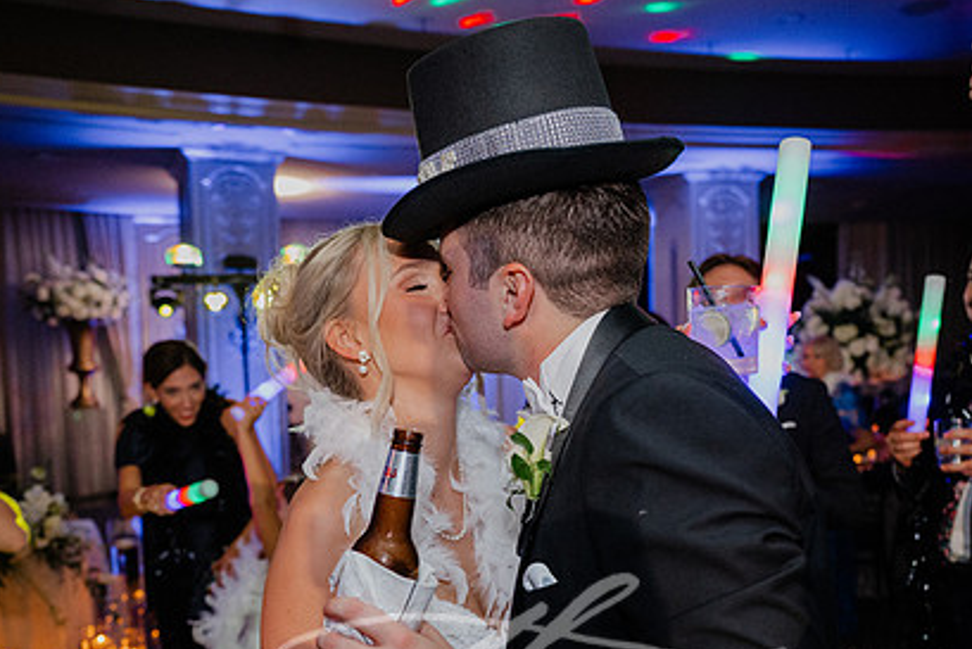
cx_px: 501
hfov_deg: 55.8
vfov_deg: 38.4
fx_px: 918
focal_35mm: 34
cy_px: 439
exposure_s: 1/160
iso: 2000
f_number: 2.8
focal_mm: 24
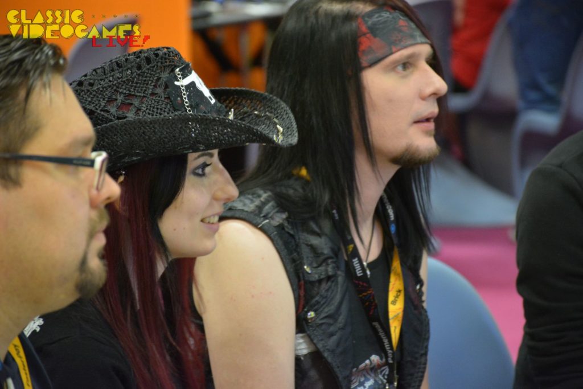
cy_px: 194
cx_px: 292
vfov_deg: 6.5
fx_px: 3401
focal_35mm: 210
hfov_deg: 9.8
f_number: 5.6
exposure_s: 1/20
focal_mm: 140
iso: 3200
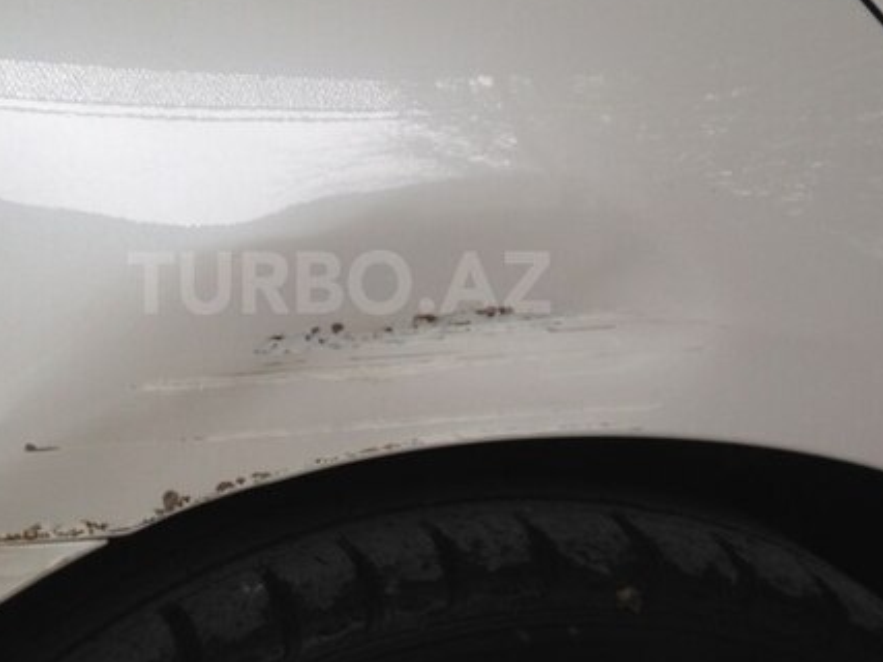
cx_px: 339
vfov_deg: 28.5
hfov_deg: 37.3
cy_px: 282
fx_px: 1301
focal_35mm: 51
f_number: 2.4
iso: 50
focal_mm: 4.12
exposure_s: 1/151
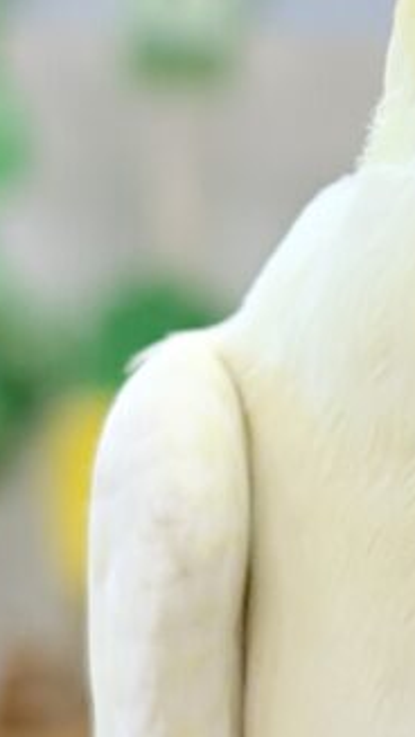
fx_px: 4068
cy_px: 167
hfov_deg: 5.8
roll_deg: -0.9
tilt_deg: -2.3
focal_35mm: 208
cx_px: 710
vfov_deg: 10.3
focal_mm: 5.96
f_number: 1.6
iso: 80
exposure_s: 1/100
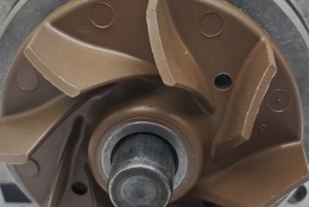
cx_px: 152
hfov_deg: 29.2
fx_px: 593
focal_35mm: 69
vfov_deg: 19.7
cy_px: 65
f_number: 1.8
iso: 50
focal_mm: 4
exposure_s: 1/50
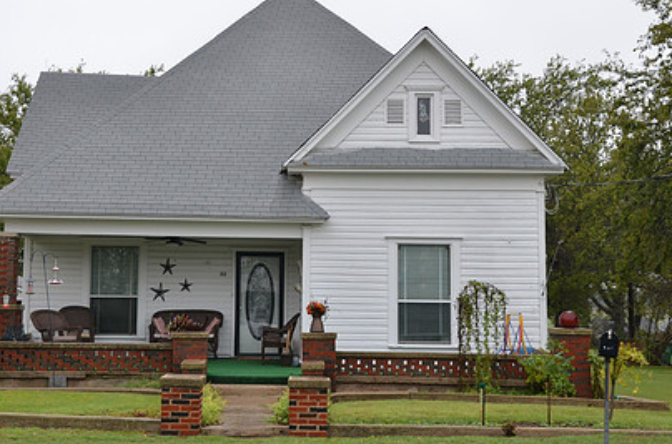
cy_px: 168
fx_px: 1042
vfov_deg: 24.0
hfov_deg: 35.7
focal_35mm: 56
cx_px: 289
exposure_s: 1/125
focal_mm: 26
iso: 360
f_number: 5.6
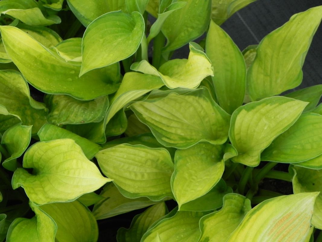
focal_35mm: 85
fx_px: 791
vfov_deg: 17.4
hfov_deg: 23.0
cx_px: 161
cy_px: 121
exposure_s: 1/500
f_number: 4.5
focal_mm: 15.1
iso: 160
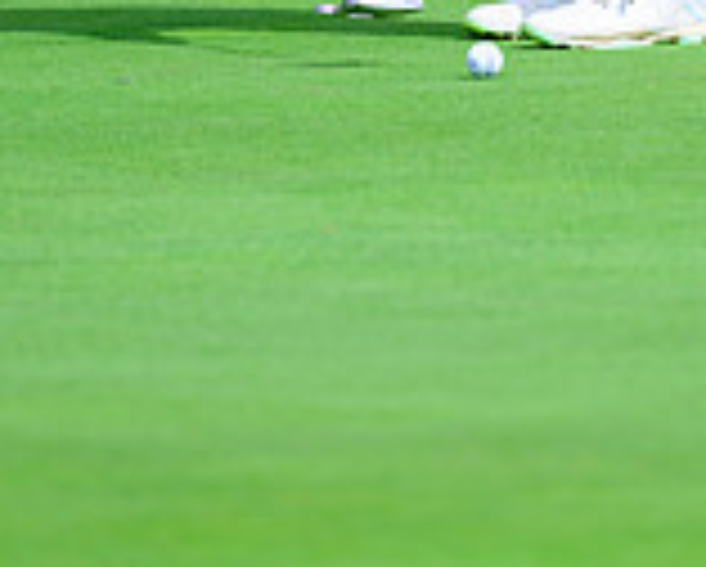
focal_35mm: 913
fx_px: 19101
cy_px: -374
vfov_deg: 1.7
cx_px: 589
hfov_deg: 2.1
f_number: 6.3
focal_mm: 340
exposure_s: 1/3200
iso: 800
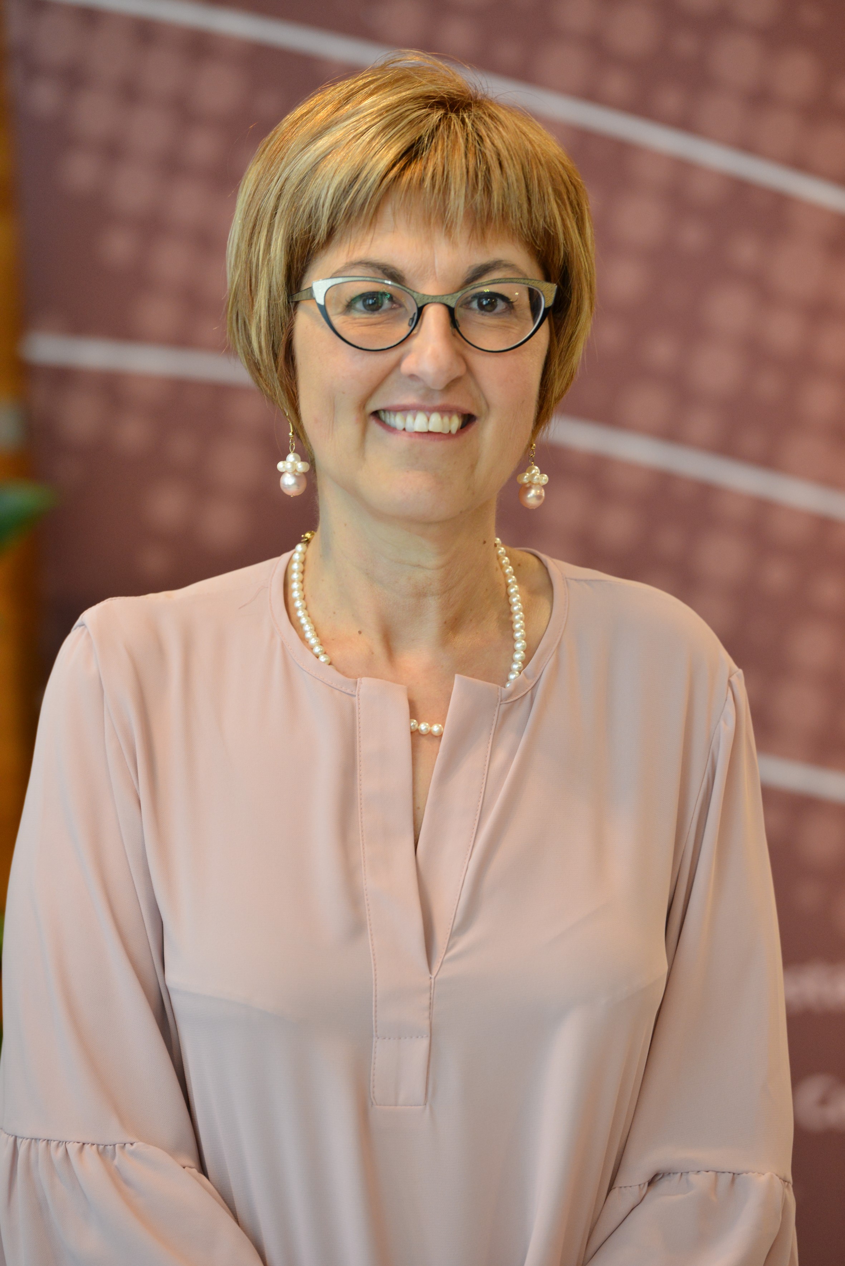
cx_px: 422
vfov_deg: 10.3
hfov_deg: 6.9
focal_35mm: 200
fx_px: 7036
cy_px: 633
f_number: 4.5
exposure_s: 1/100
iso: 1600
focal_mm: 200
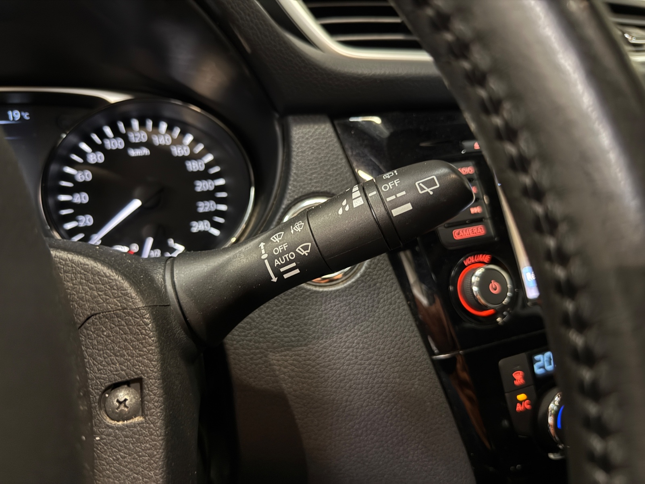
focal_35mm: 24
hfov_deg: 71.6
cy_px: 242
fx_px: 447
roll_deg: -0.8
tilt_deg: -19.4
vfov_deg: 56.8
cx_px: 322
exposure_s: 1/25
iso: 1250
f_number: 1.78
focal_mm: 6.76
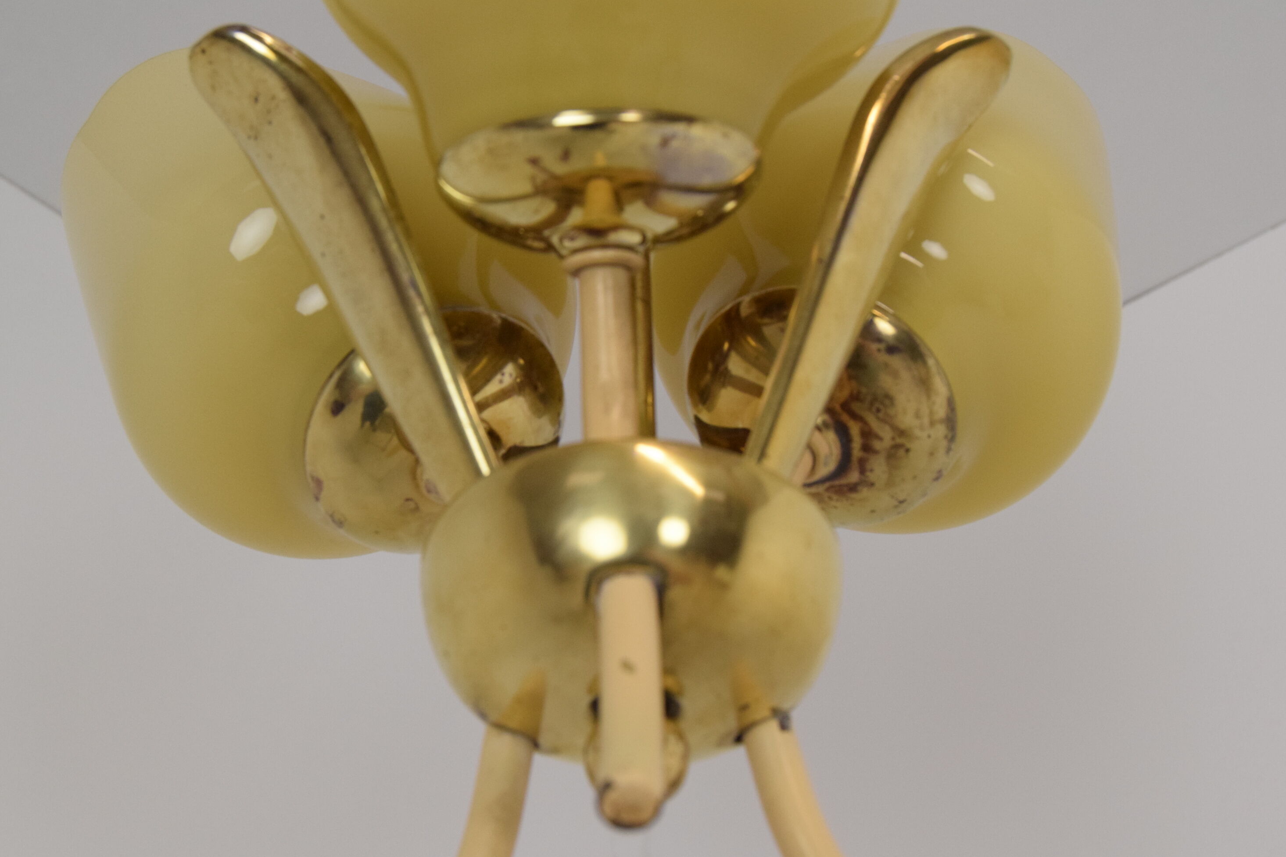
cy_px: 430
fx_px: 1697
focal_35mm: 48
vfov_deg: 28.4
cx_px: 635
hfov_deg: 41.5
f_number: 8
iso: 1600
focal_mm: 31
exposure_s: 1/250
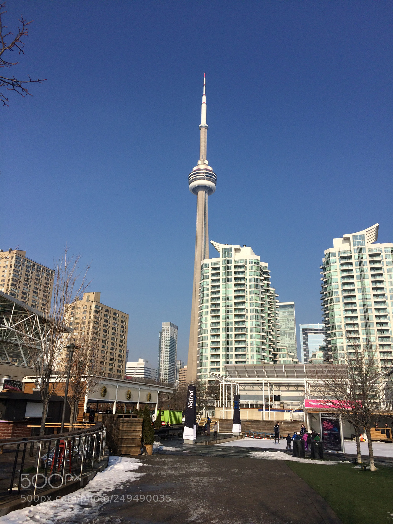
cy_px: 262
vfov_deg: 61.7
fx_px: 439
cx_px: 196
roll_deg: -0.2
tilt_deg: +17.7
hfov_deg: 48.2
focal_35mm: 29
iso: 32
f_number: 2.2
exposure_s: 1/3731
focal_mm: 4.15
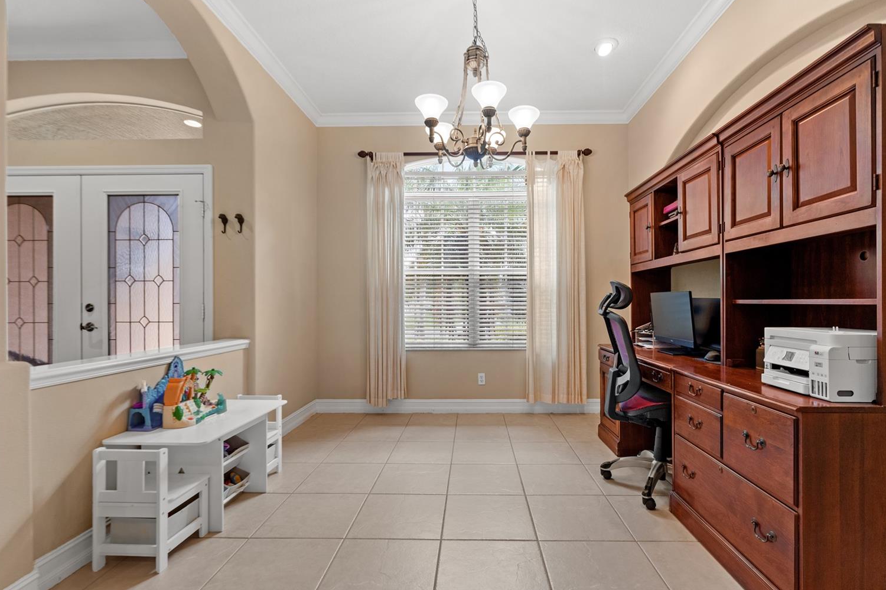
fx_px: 401
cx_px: 467
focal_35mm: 16
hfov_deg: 95.5
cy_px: 300
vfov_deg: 72.6
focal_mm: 15.3
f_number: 8
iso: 400
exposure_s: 1/4
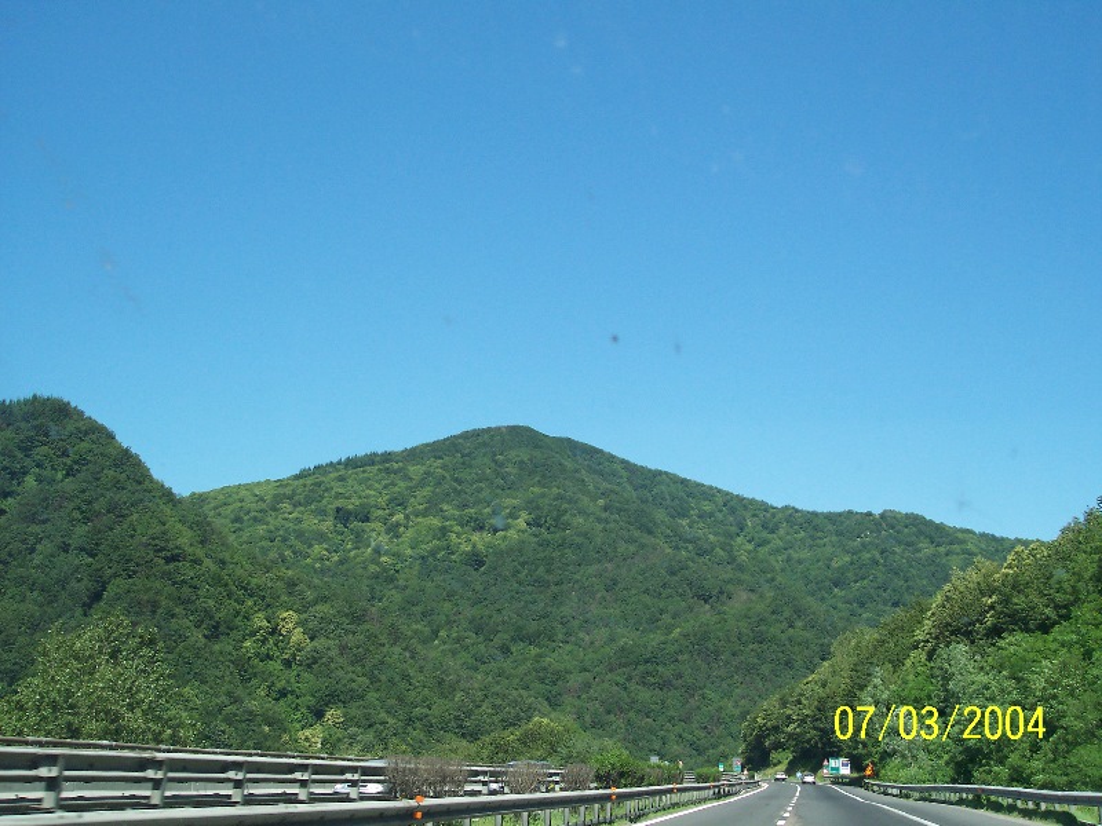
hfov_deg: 49.0
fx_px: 1210
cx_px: 551
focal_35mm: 38
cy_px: 413
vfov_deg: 37.7
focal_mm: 8
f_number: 4.8
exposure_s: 1/350
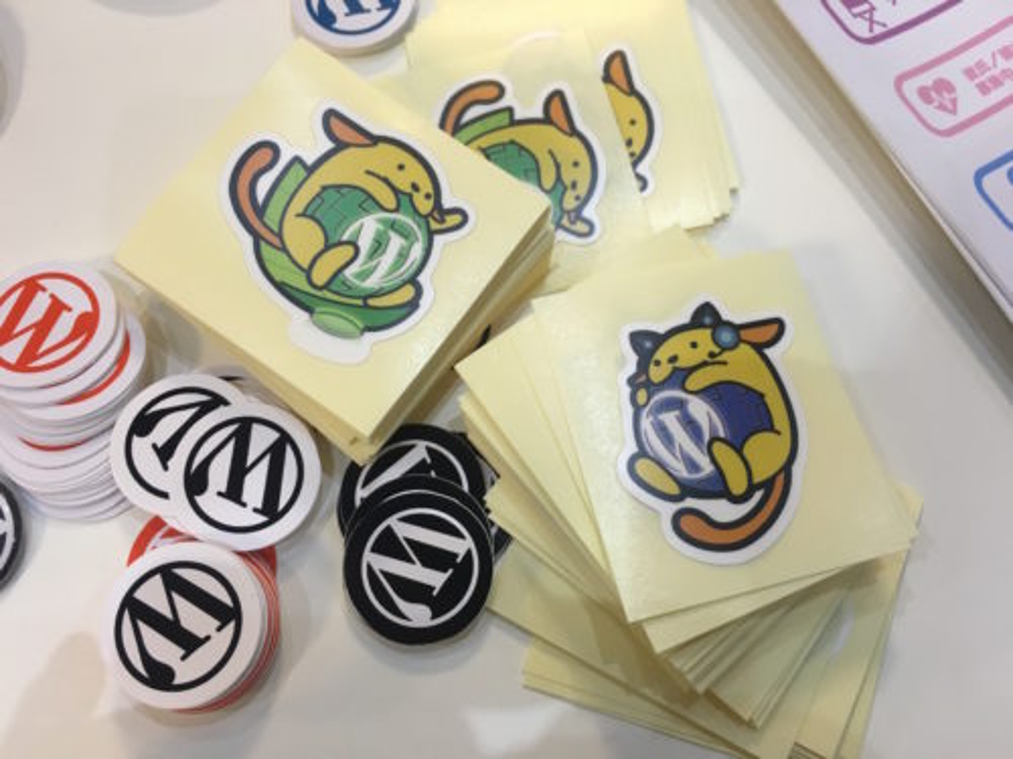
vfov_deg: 48.2
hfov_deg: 61.7
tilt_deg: -70.9
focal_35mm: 29
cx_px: 506
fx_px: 849
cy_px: 380
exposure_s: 1/30
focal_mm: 4.15
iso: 50
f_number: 2.2
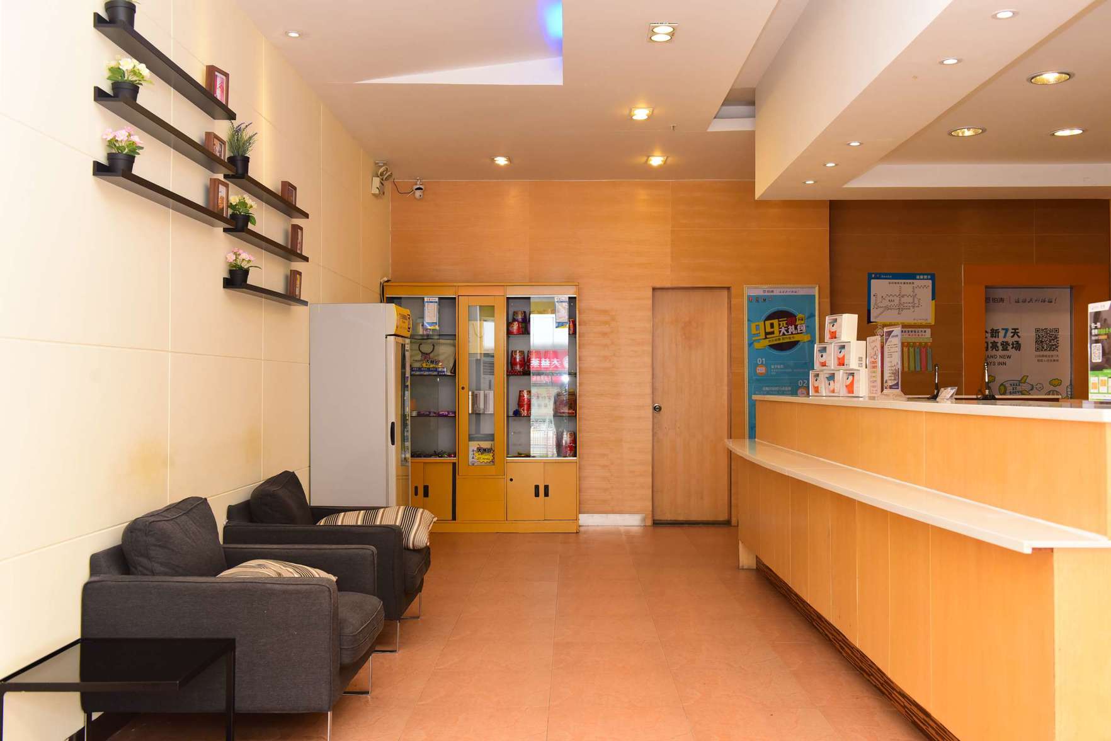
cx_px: 556
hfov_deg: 55.8
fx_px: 1049
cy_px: 370
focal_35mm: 34
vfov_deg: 38.9
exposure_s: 1/125
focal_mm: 34
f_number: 6.3
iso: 800
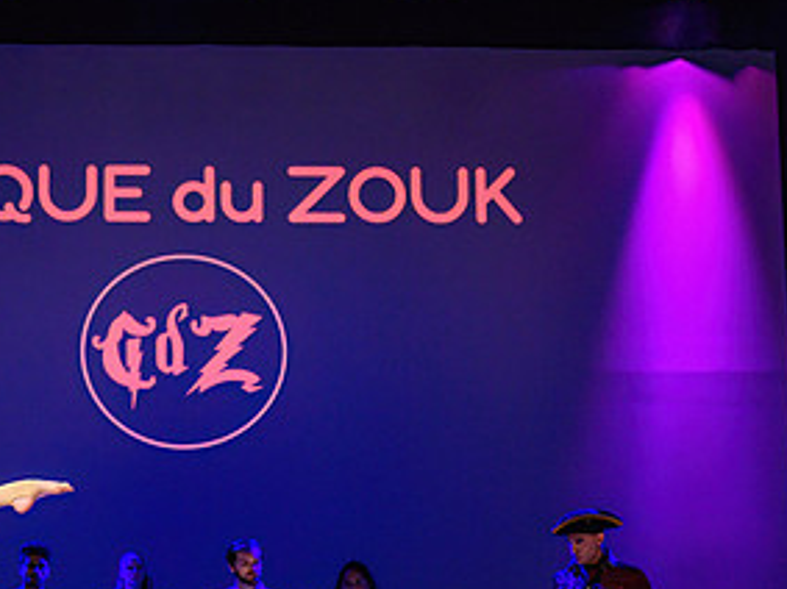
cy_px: 512
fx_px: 1614
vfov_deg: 20.4
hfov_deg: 27.1
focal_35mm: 71
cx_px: 222
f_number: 2.8
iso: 1600
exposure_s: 1/200
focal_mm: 32
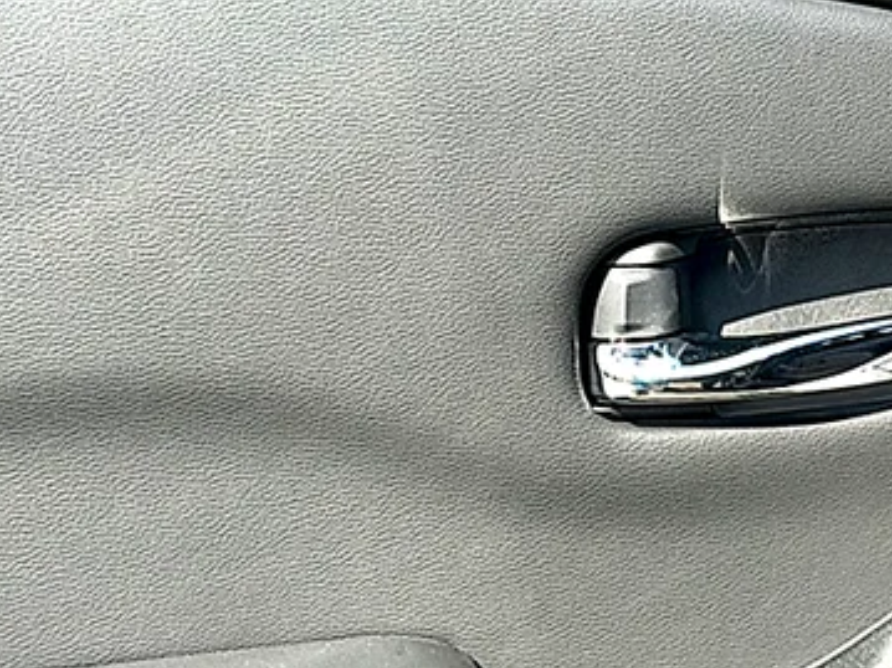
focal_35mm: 80
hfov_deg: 23.6
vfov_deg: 18.2
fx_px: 2061
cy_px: 570
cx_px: 845
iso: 80
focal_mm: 6.86
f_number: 1.78
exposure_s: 1/904
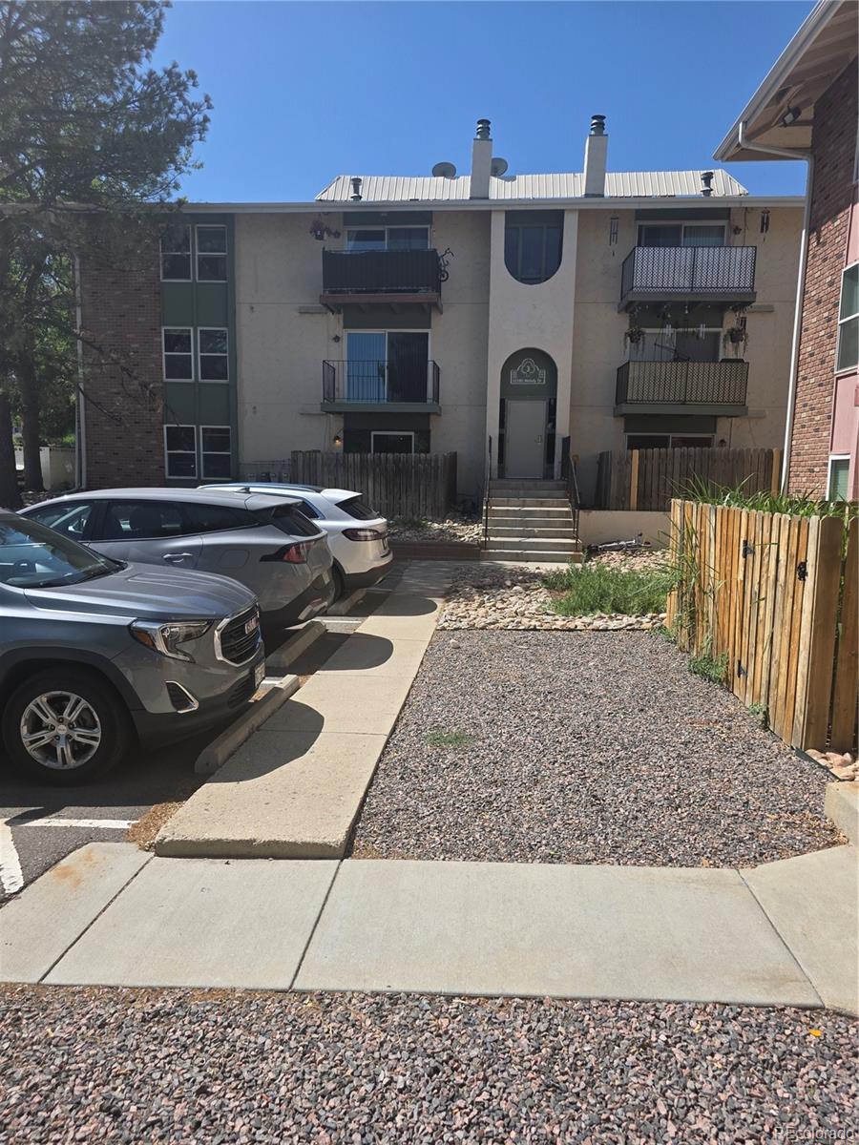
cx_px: 430
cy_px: 572
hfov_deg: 58.9
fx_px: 761
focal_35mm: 23
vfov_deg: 73.9
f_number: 1.7
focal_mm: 6.3
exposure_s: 1/5447
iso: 80
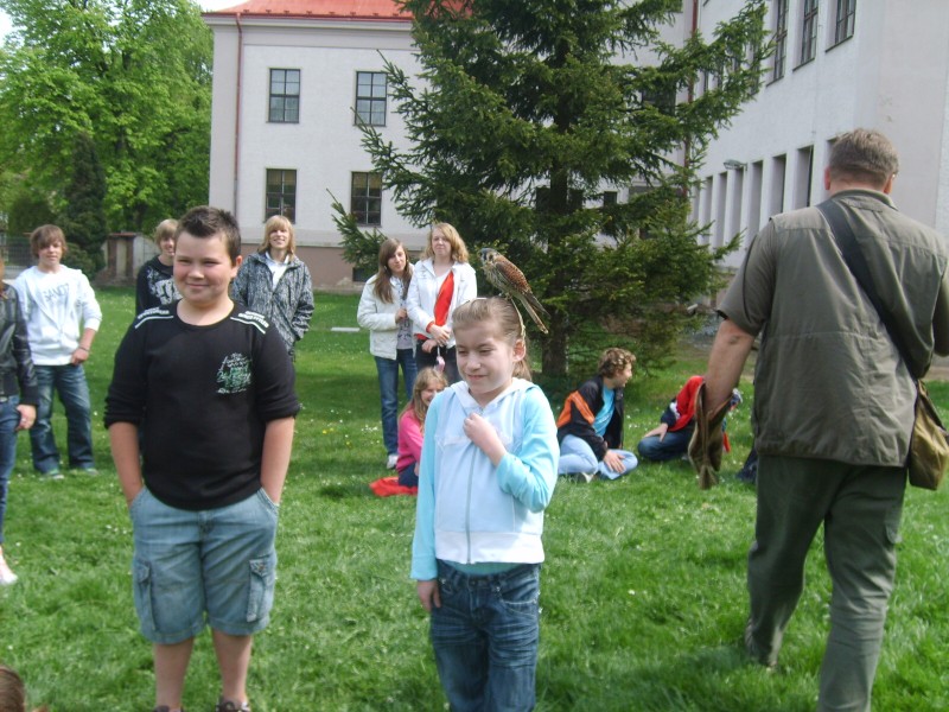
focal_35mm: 35
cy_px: 356
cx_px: 474
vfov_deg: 40.7
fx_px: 960
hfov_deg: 52.6
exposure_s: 1/500
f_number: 2.8
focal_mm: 5.8
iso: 50
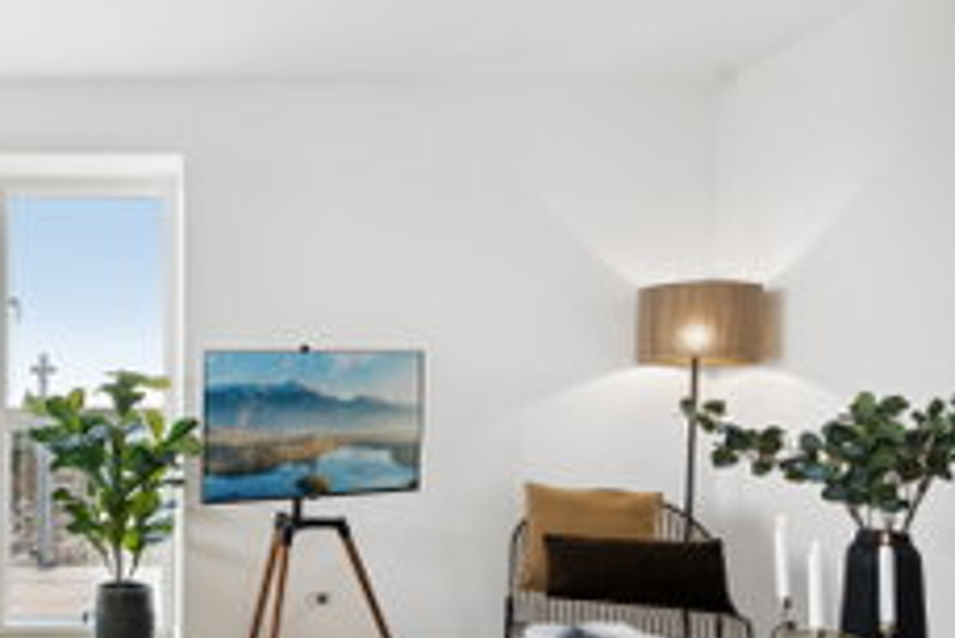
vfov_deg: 44.7
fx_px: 766
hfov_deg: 57.0
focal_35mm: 29
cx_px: 138
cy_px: 415
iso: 500
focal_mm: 11
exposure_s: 1/40
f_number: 8
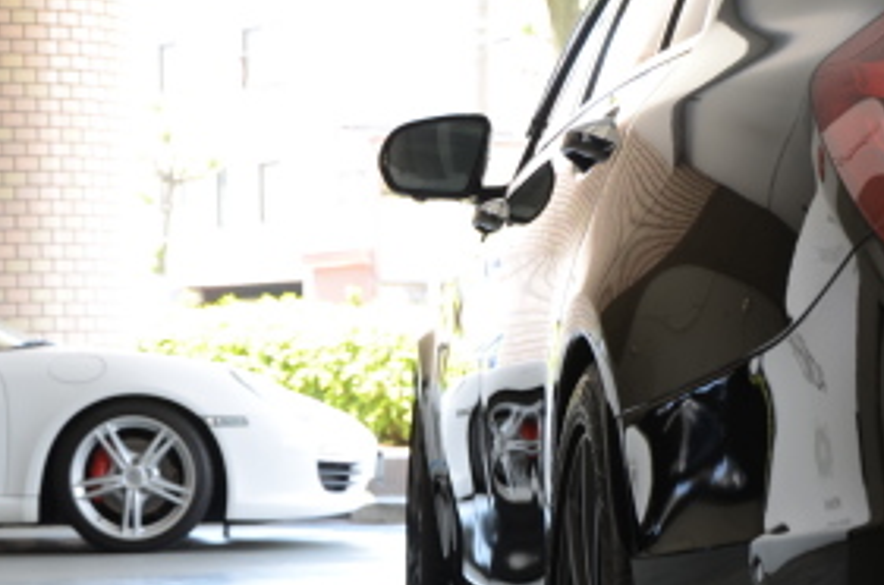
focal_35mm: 119
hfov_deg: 17.2
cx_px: 639
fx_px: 2915
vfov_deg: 11.4
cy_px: 533
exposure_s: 1/13
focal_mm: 42
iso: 100
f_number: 5.6
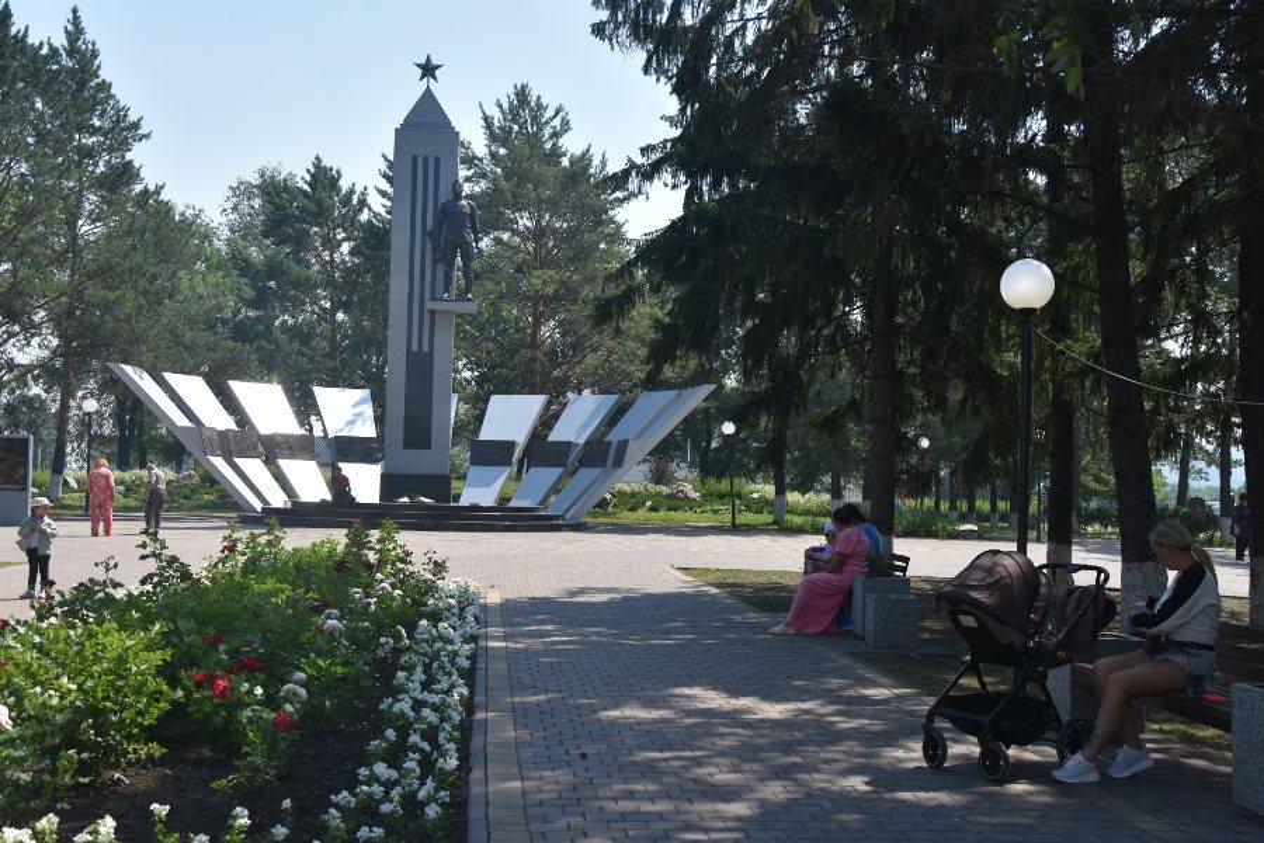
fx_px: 1685
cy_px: 422
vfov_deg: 28.1
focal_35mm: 48
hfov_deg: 41.1
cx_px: 632
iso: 220
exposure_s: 1/500
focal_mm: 32
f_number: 8
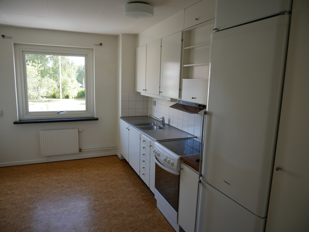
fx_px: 214
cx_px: 154
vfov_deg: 56.9
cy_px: 116
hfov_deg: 71.6
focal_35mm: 24
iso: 200
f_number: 3.5
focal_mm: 12
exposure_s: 1/80
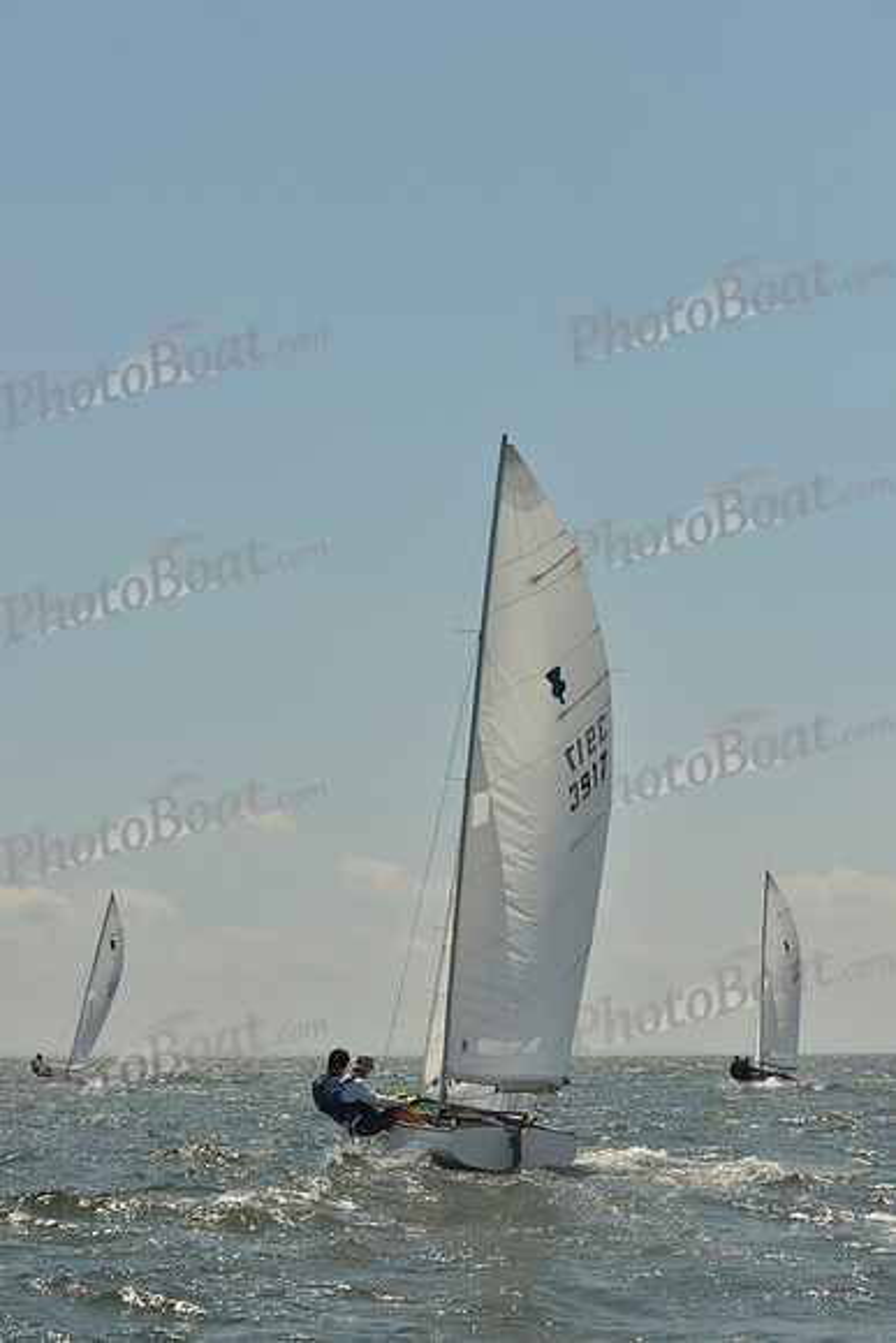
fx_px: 3805
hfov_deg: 13.4
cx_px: 448
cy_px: 672
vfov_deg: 20.0
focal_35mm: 102
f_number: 9
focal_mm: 102
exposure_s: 1/1250
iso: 200
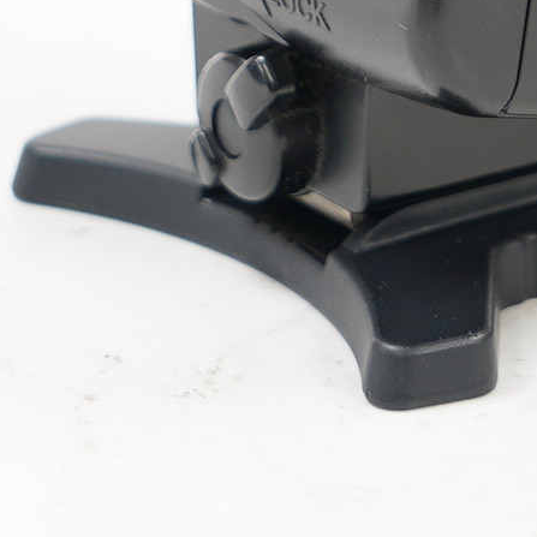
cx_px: 565
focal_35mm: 326
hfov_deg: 5.4
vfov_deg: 5.3
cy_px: -603
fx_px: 5722
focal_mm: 57
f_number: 6.3
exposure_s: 1/5
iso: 200
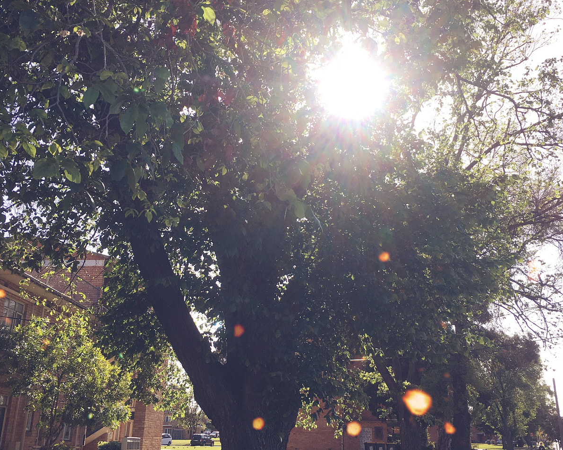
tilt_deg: +19.9
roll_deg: -2.0
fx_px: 633
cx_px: 280
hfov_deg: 47.9
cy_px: 210
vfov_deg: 39.1
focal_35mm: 38
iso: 25
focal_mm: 4.15
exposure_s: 1/836
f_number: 2.2
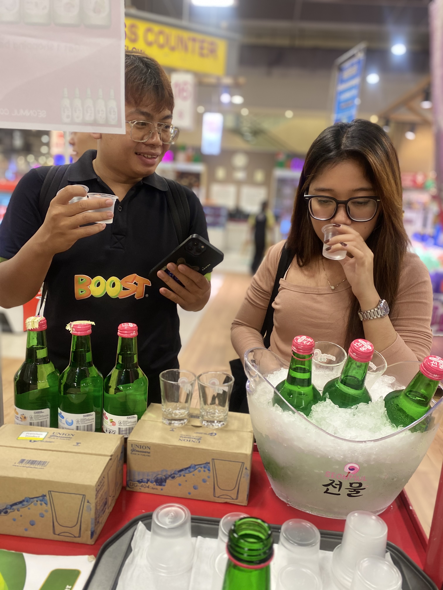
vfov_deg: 67.3
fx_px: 444
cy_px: 295
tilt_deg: -10.4
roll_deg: -3.0
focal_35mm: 26
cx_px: 222
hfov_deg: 53.1
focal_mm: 4.25
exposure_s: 1/50
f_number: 1.8
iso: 200
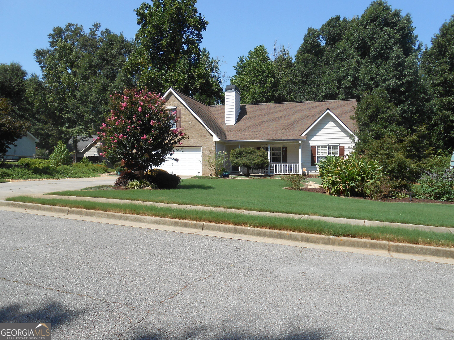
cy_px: 170
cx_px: 227
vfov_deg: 53.1
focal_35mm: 26
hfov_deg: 67.3
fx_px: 341
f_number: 3.5
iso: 80
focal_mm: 4.6
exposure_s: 1/640
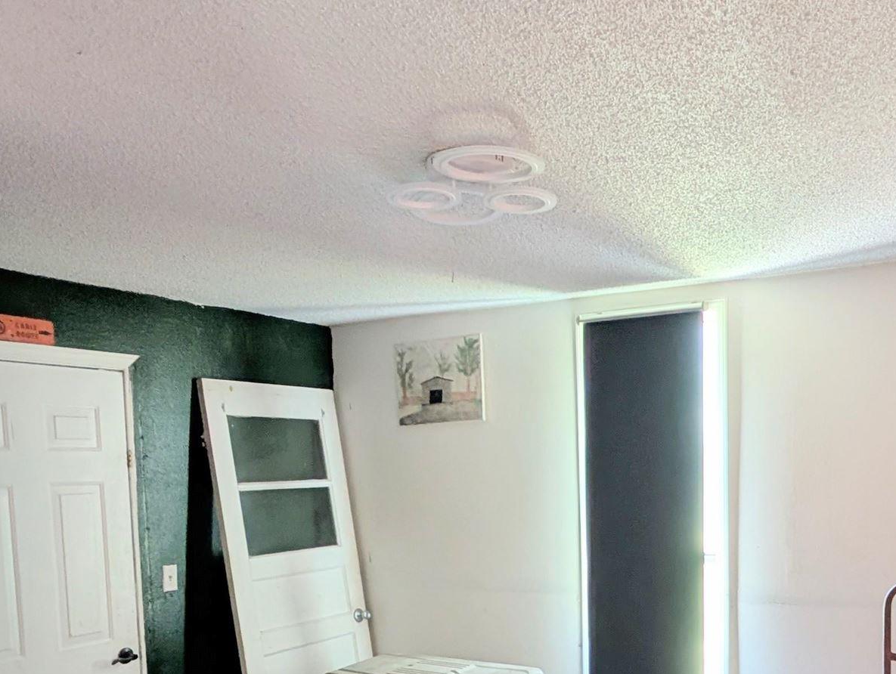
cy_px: 556
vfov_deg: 43.1
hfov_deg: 57.4
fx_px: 803
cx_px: 575
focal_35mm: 31
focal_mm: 2.02
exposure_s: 1/23.8
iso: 171
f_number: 1.7
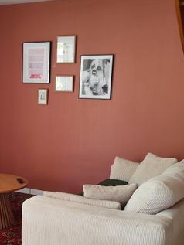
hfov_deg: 24.5
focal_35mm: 58
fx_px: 411
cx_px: 15
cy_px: 176
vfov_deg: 32.7
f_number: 1.65
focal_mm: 6.14
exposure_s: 1/100
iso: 500
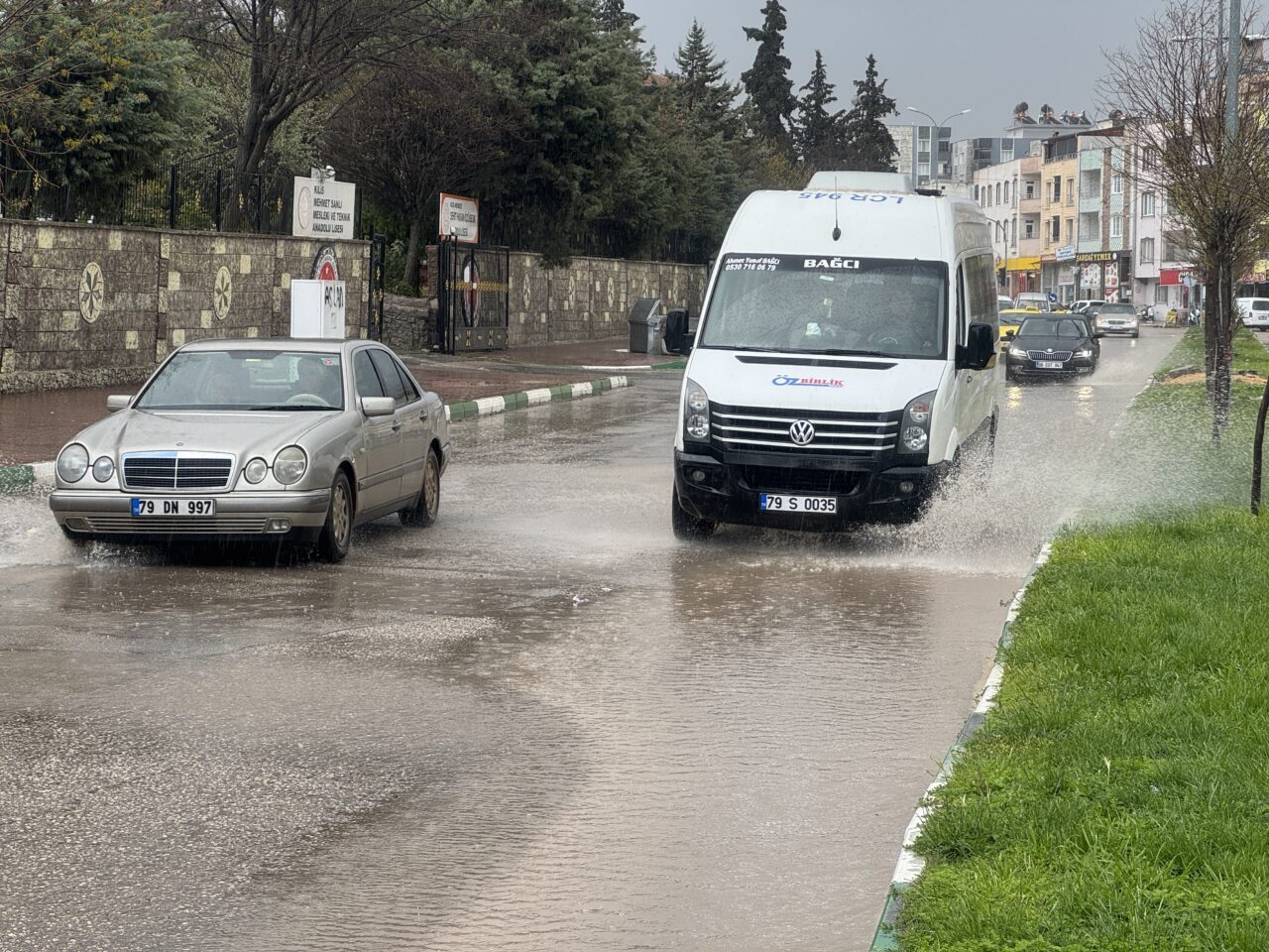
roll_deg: +0.1
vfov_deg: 19.1
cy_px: 476
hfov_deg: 25.3
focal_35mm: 77
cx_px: 634
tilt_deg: -2.6
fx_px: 2823
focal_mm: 9
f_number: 2.8
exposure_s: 1/225
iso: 25
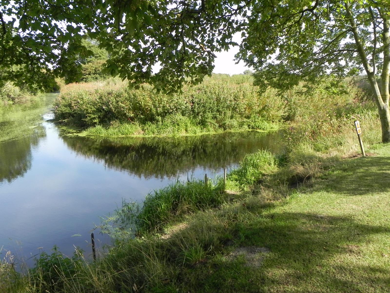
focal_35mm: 29
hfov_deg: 61.7
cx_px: 195
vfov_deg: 48.2
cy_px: 146
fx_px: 327
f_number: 5
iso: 160
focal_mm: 5.2
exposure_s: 1/187
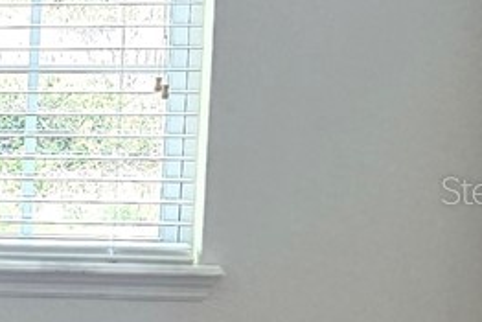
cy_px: 190
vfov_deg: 9.4
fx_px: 1956
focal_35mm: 146
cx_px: -857
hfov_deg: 10.7
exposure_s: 1/120
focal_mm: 5.4
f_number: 1.8
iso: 160
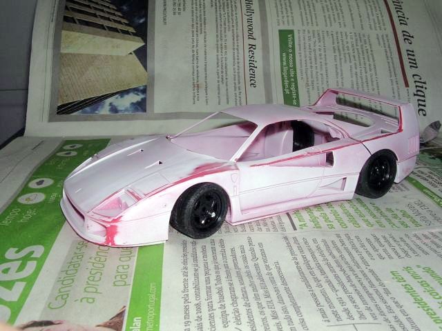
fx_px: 485
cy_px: 166
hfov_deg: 49.0
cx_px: 221
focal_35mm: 38
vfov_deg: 37.7
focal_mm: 5.8
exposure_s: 1/60.1
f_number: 5.6
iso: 100
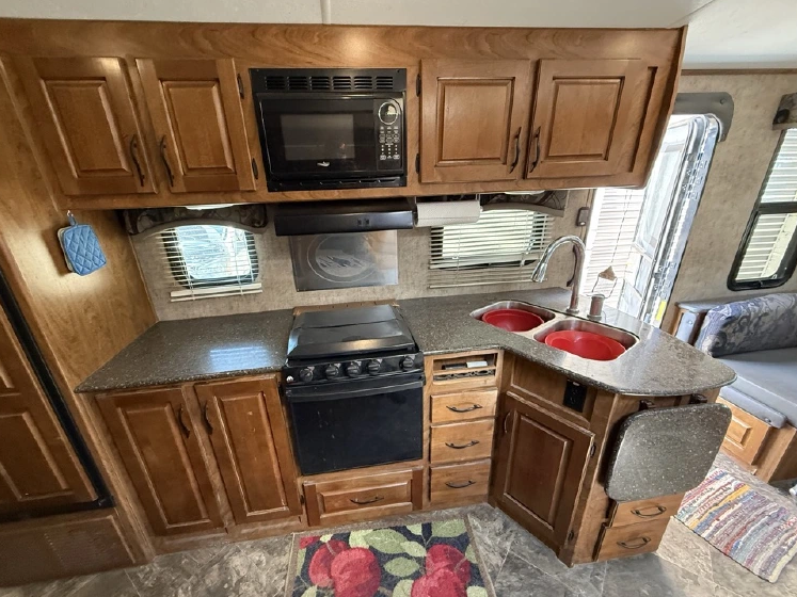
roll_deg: +1.7
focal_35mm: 15
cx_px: 386
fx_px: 345
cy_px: 314
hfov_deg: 98.2
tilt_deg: -21.1
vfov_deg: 81.7
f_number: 2.2
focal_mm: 2.22
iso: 500
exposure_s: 1/60
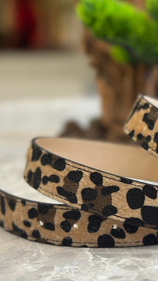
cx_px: 153
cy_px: 149
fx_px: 626
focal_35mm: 84
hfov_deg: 14.2
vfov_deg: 25.3
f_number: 1.78
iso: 100
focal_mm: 6.86
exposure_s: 1/172
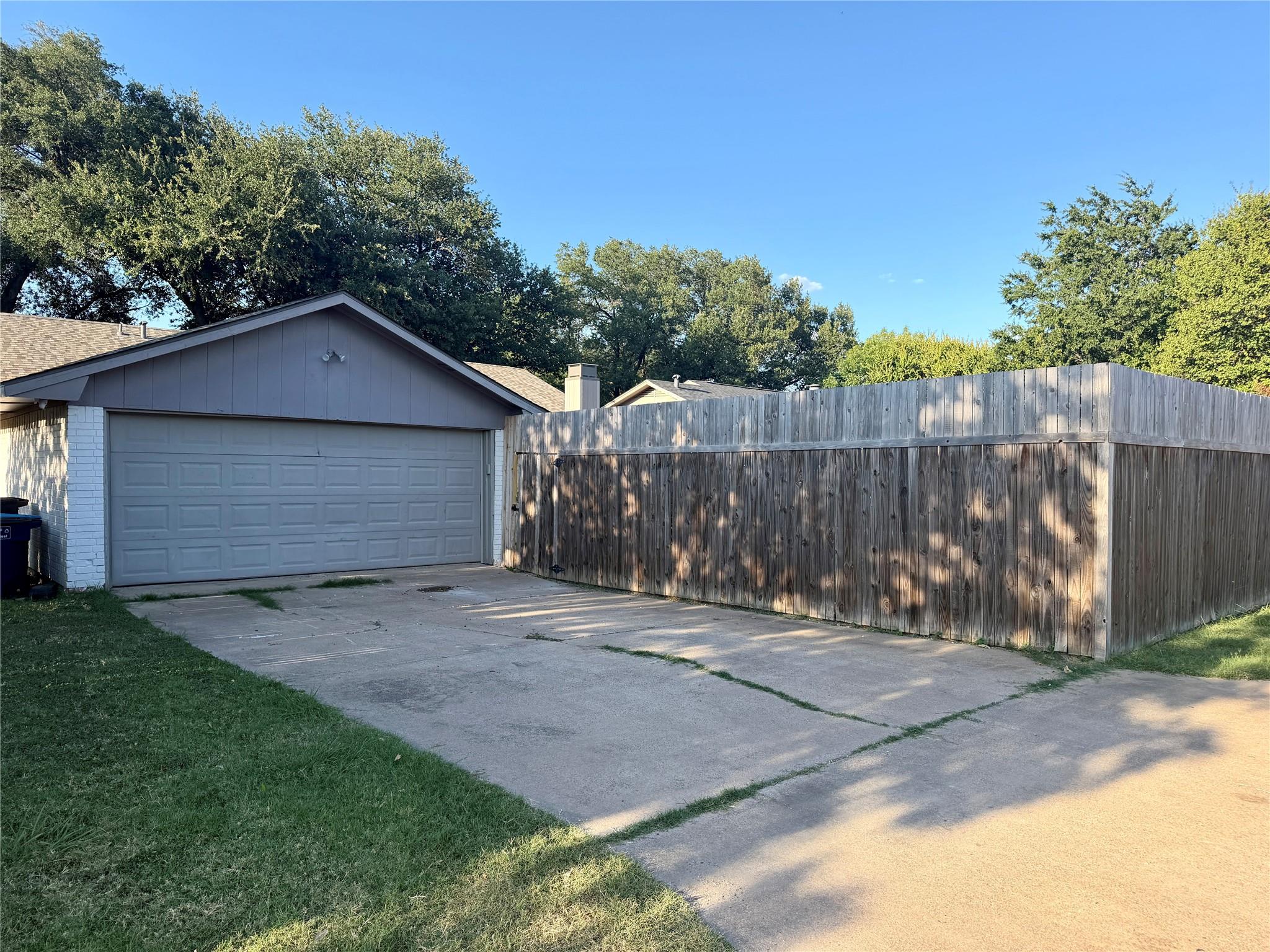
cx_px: 635
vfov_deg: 56.8
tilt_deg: -0.4
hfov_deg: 71.6
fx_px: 881
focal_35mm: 24
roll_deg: -0.6
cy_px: 476
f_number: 1.78
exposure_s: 1/1493
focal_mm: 6.76
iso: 80
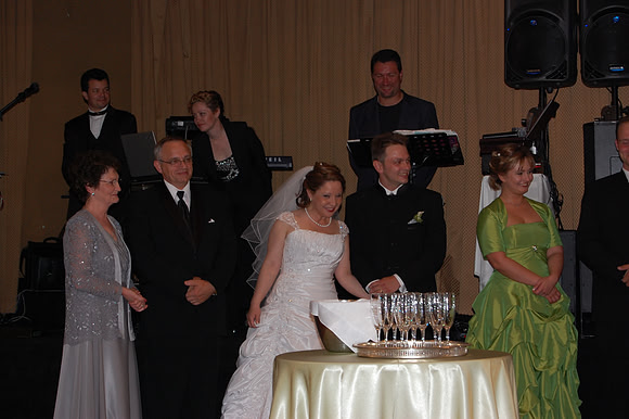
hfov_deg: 24.6
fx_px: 1441
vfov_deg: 16.5
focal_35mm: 82
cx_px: 314
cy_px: 210
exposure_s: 1/60
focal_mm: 55
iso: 500
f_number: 5.6
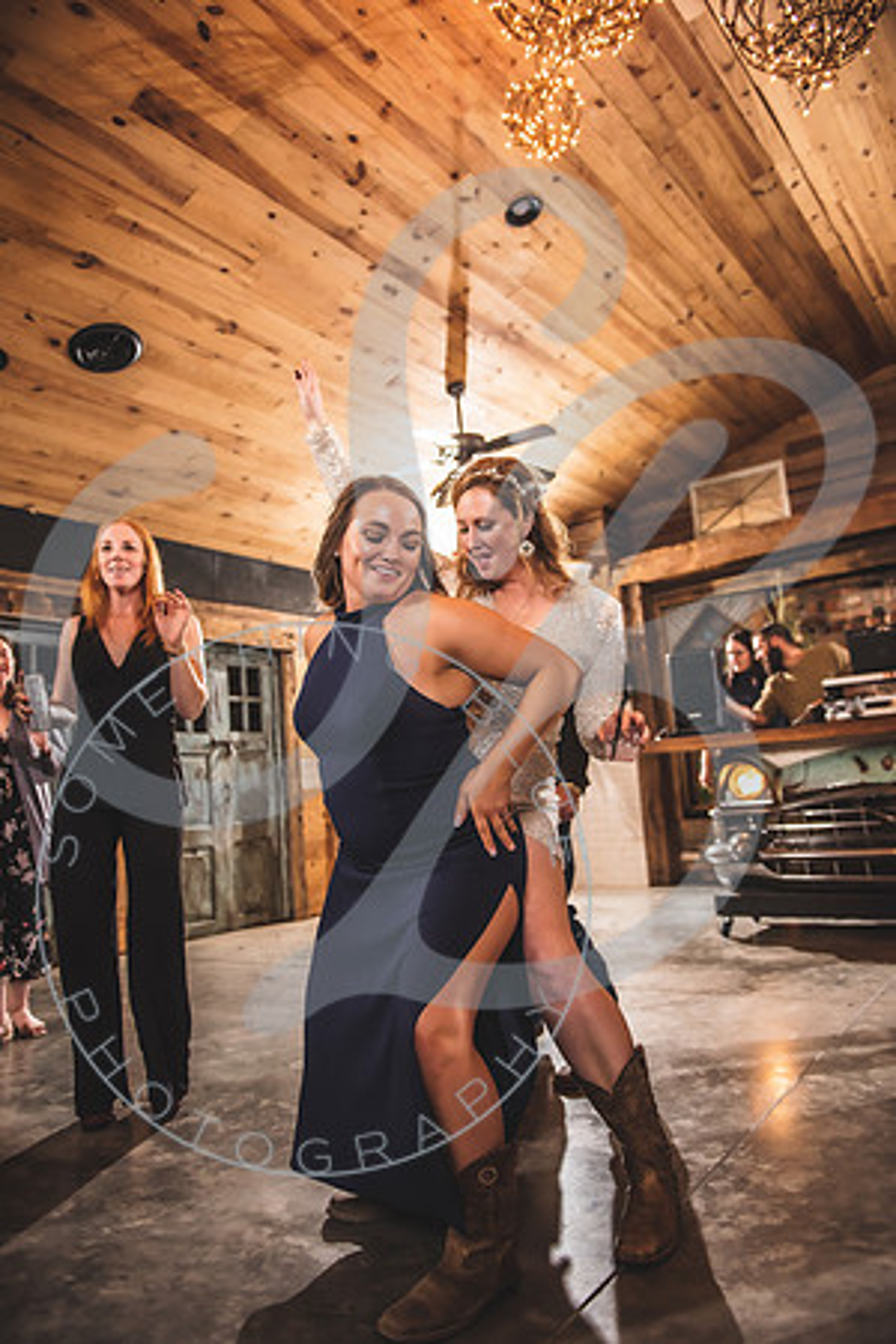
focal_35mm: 24
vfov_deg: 73.7
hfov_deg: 53.1
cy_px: 672
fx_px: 896
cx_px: 448
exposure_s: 1/160
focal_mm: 24
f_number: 2.8
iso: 800
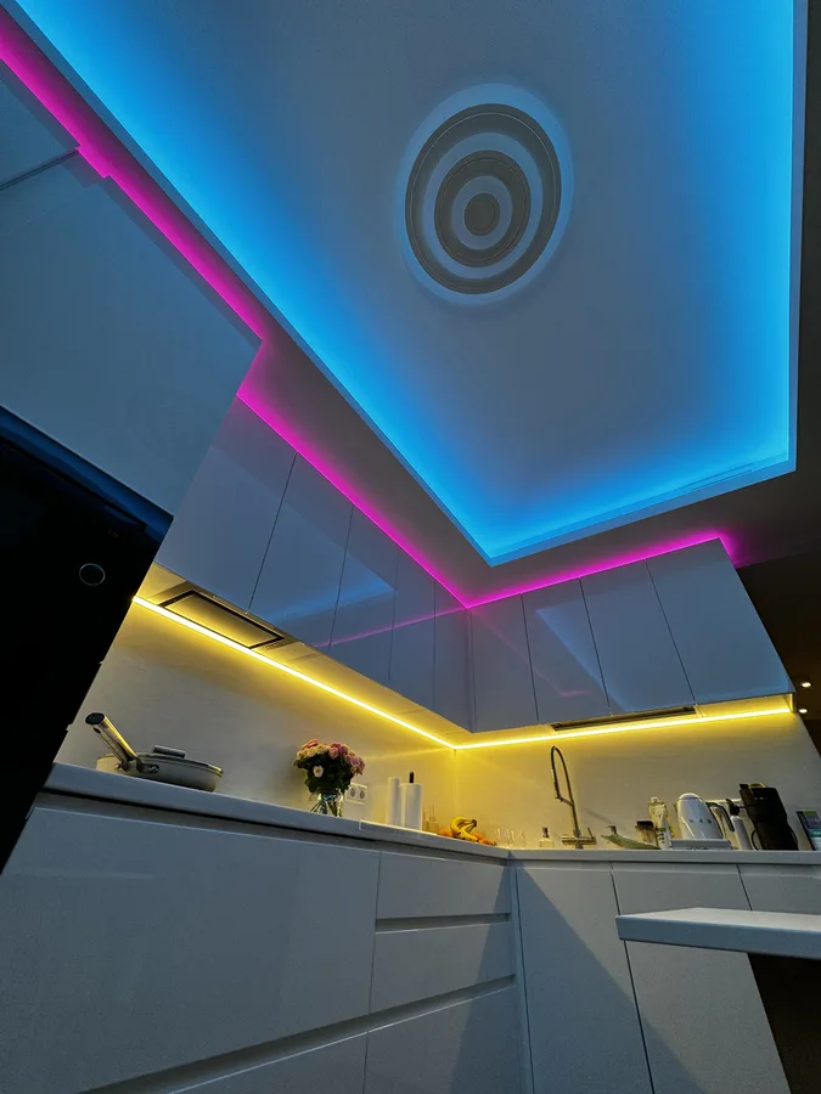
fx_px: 443
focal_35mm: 14
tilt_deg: +36.9
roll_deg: -3.0
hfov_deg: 85.7
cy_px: 547
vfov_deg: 102.1
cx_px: 410
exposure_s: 1/100
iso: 64
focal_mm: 2.22
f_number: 2.2
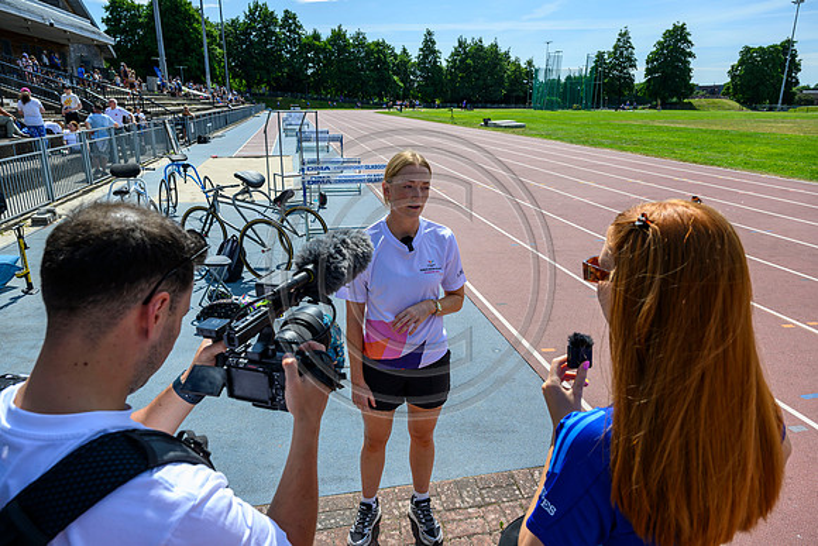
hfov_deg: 73.7
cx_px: 409
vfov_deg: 53.2
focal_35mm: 24
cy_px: 273
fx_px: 545
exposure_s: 1/500
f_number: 6.3
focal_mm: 24
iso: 200
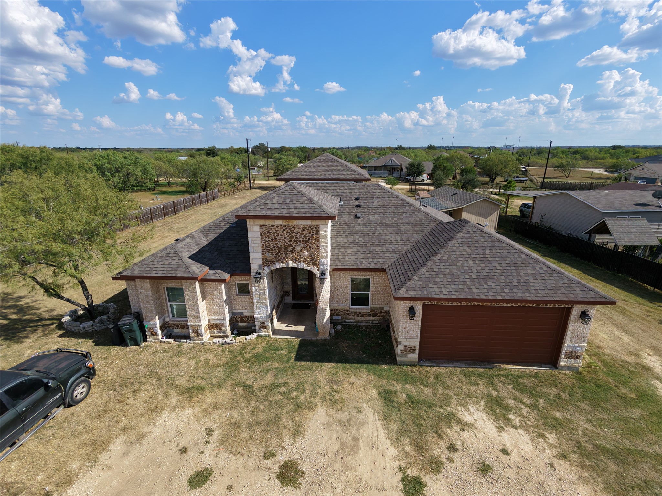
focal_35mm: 16
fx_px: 306
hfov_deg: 94.5
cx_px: 331
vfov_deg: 78.1
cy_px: 248
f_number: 2.2
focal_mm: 3.05
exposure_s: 1/2500
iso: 200
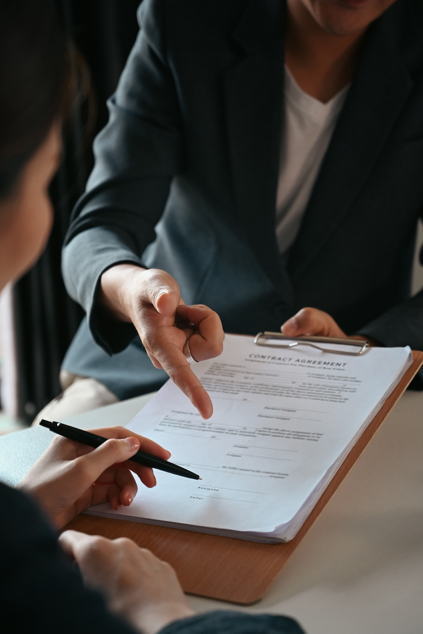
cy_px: 317
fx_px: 1233
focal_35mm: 70
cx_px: 212
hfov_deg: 19.5
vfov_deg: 28.8
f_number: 4
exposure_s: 1/125
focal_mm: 70
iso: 500
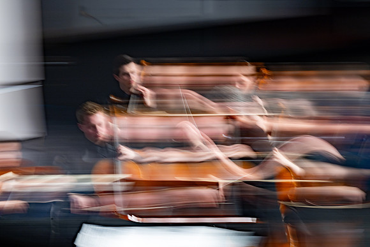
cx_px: 185
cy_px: 124
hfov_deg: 10.3
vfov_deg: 6.9
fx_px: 2056
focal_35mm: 200
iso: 100
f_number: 13
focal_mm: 200
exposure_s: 1
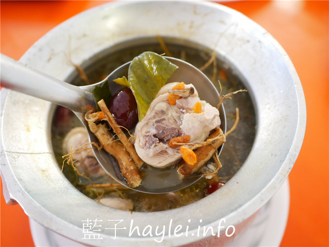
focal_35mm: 30
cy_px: 124
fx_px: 285
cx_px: 164
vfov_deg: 46.8
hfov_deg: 60.0
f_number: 1.7
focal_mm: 15
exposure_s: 1/60
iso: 2000
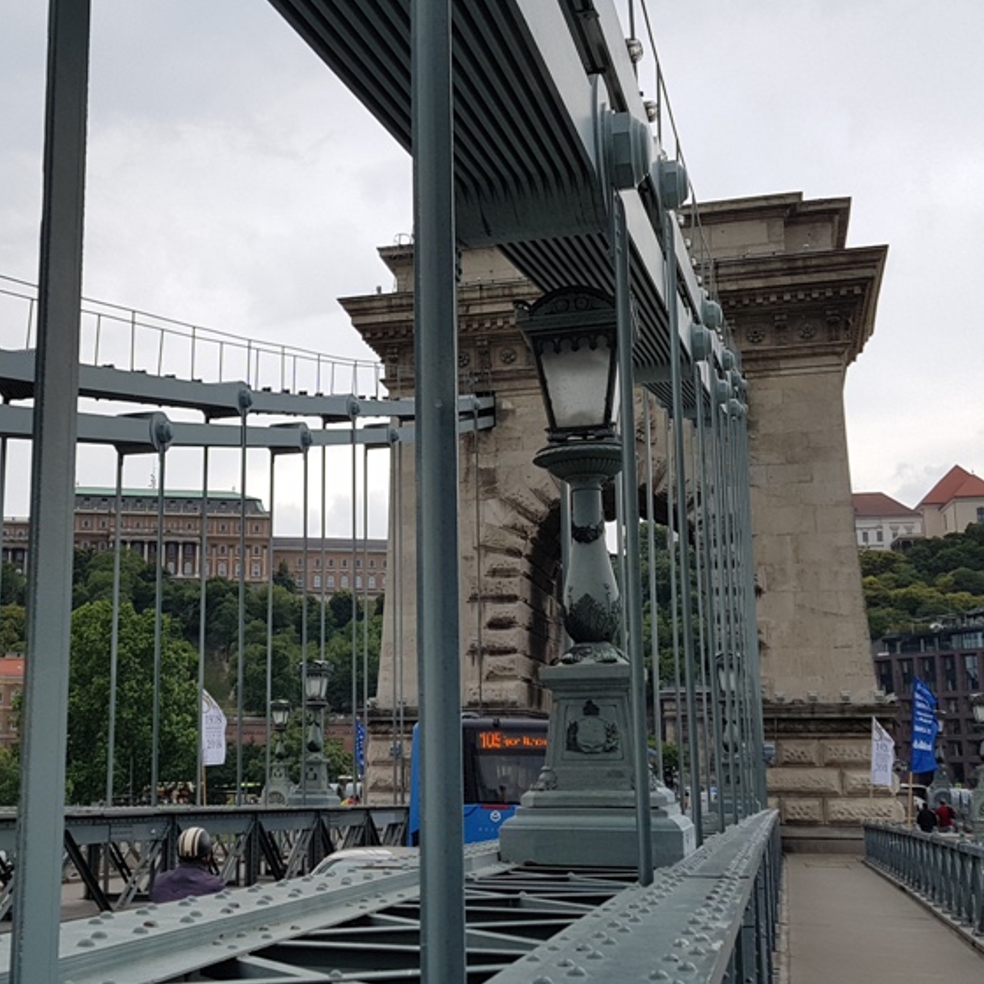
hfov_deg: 39.5
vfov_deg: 40.0
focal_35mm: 42
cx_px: 327
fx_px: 1351
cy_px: 450
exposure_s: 1/1484
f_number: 1.7
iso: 50
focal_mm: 4.2
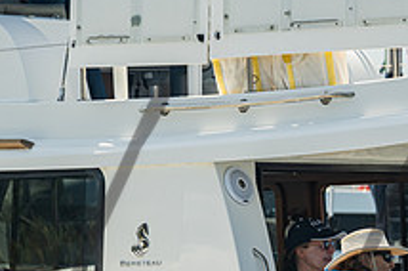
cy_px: 356
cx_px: 444
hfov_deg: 5.8
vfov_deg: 3.9
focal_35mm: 353
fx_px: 3995
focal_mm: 130
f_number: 6.3
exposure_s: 1/400
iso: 250
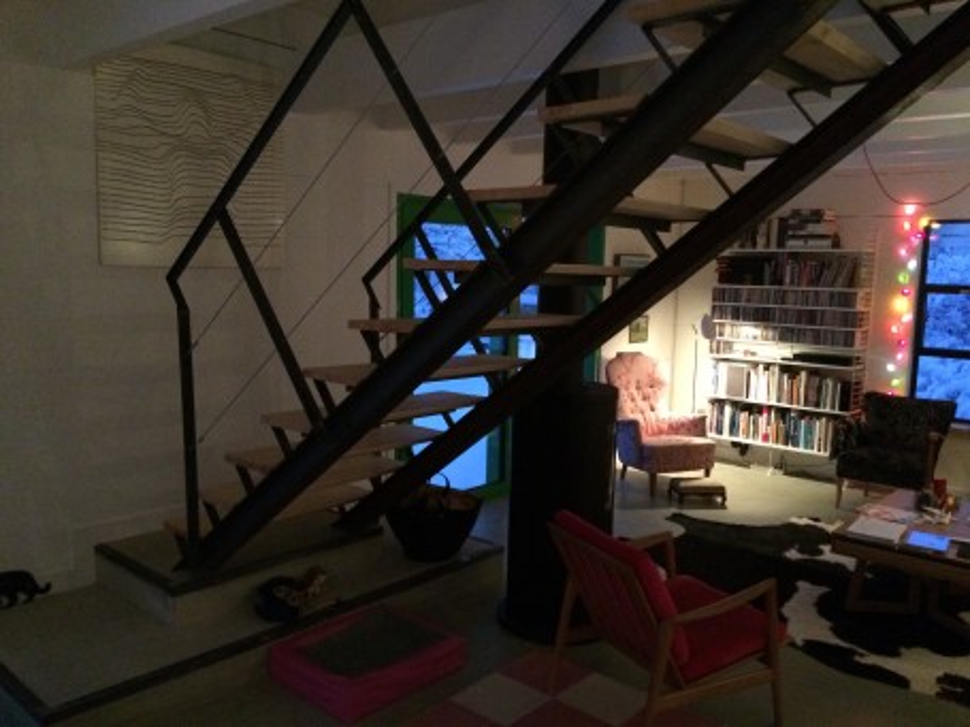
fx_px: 812
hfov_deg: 61.7
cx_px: 485
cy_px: 364
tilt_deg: -5.6
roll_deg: -1.5
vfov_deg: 48.2
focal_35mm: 29
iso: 640
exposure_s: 1/15
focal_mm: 4.15
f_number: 2.2
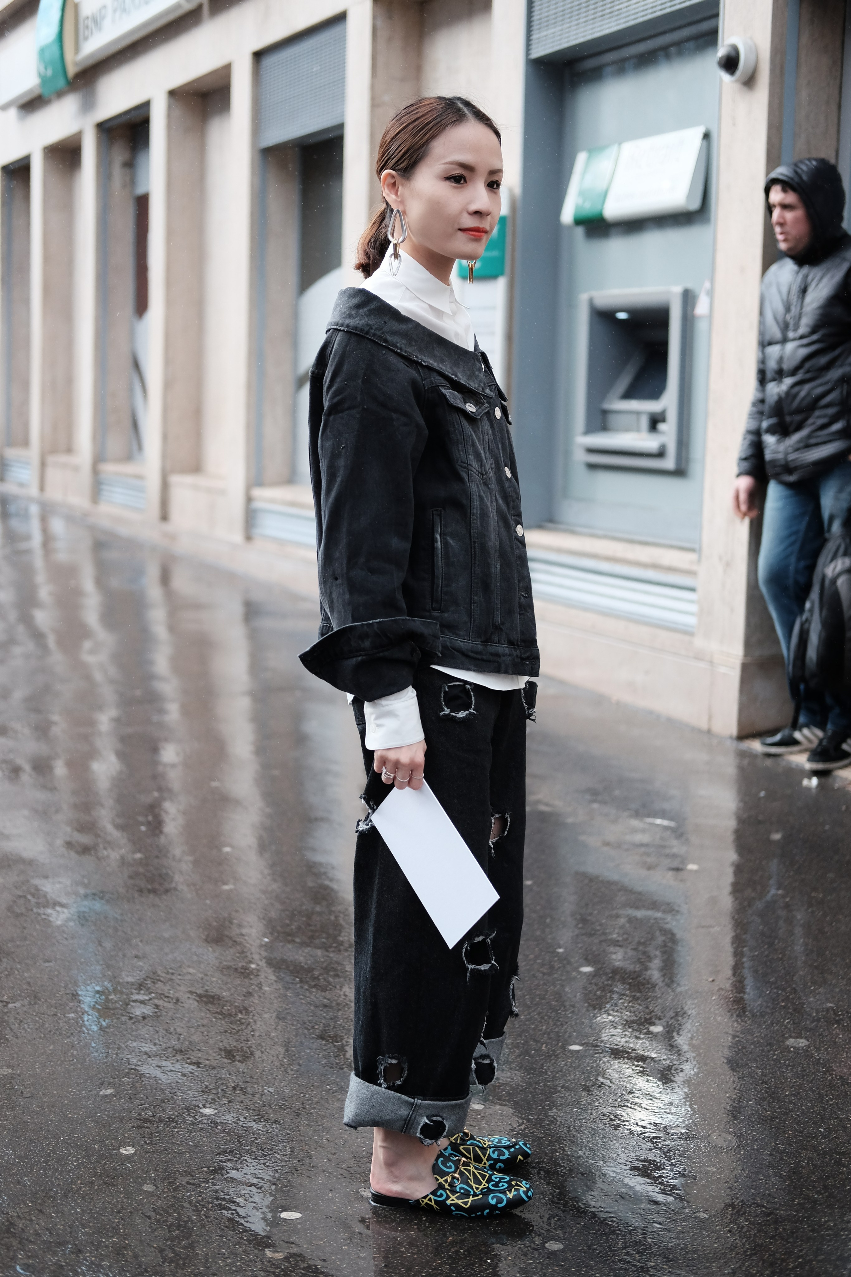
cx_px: 426
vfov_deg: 37.5
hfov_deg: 25.5
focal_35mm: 53
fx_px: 1879
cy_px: 638
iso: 800
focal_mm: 35
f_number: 2
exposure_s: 1/2000
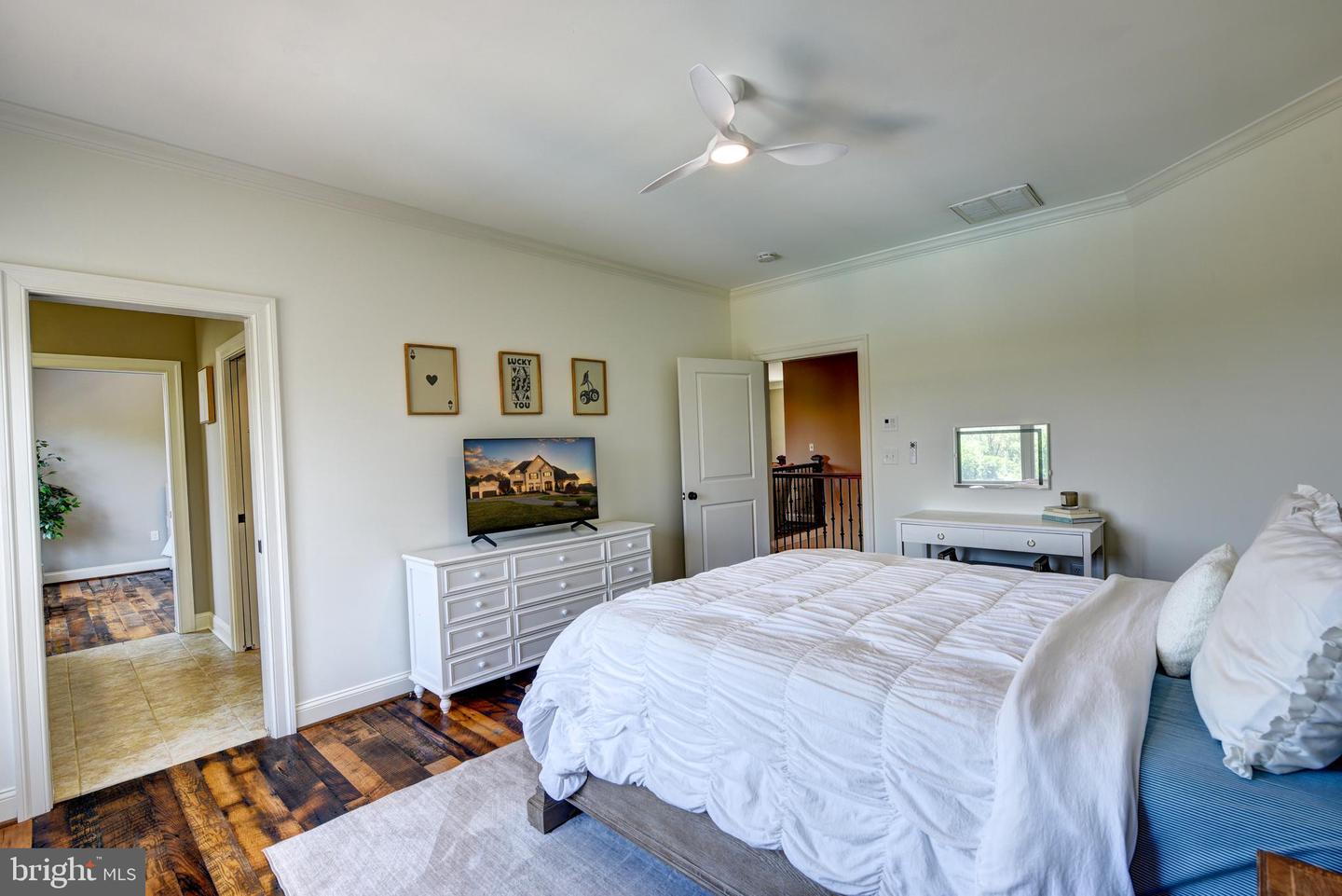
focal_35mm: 16
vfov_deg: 73.8
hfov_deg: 96.7
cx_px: 671
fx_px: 597
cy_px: 448
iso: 200
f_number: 8
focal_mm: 16
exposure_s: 1/40
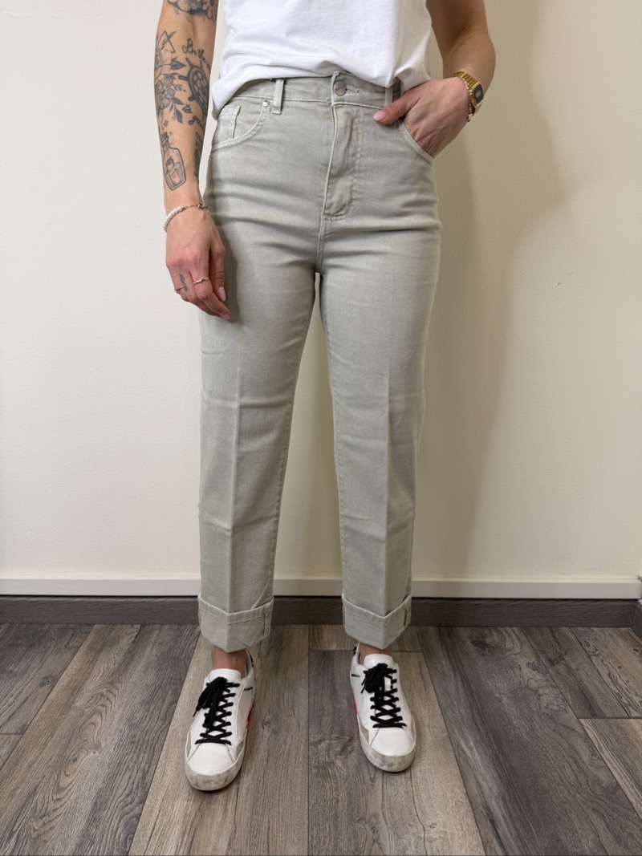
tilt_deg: -13.0
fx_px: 594
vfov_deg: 71.6
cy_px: 428
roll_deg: -0.8
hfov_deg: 56.8
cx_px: 321
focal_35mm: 24
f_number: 1.78
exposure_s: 1/180
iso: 64
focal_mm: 6.76
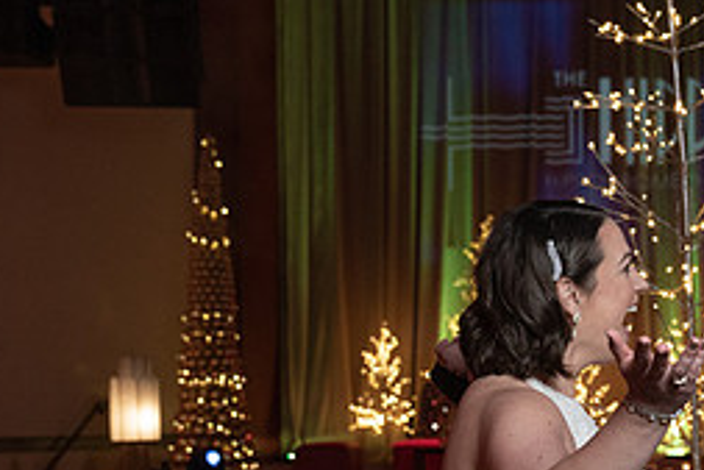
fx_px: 1957
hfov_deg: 19.9
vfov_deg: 13.6
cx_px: 663
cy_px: 418
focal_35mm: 100
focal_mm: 39
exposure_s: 1/200
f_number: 4
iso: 2000
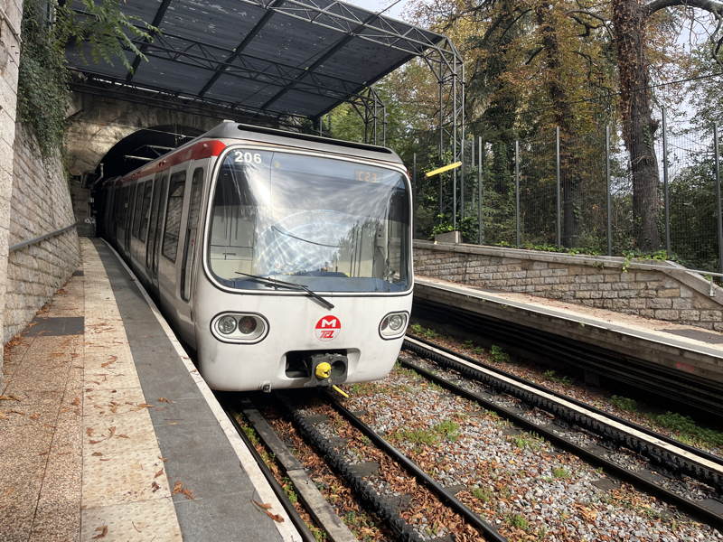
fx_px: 543
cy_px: 271
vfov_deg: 53.1
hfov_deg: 67.3
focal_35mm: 26
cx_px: 362
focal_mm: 5.1
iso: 50
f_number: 1.6
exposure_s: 1/1238
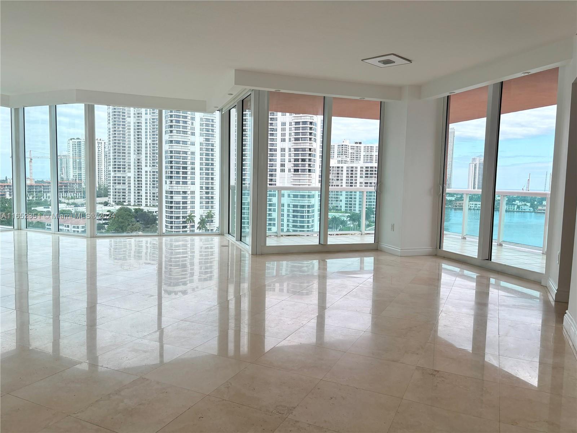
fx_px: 433
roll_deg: -1.0
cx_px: 288
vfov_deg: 53.1
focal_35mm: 26
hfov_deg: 67.3
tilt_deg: -4.2
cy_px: 216
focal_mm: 5.96
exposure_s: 1/716
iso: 50
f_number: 1.6
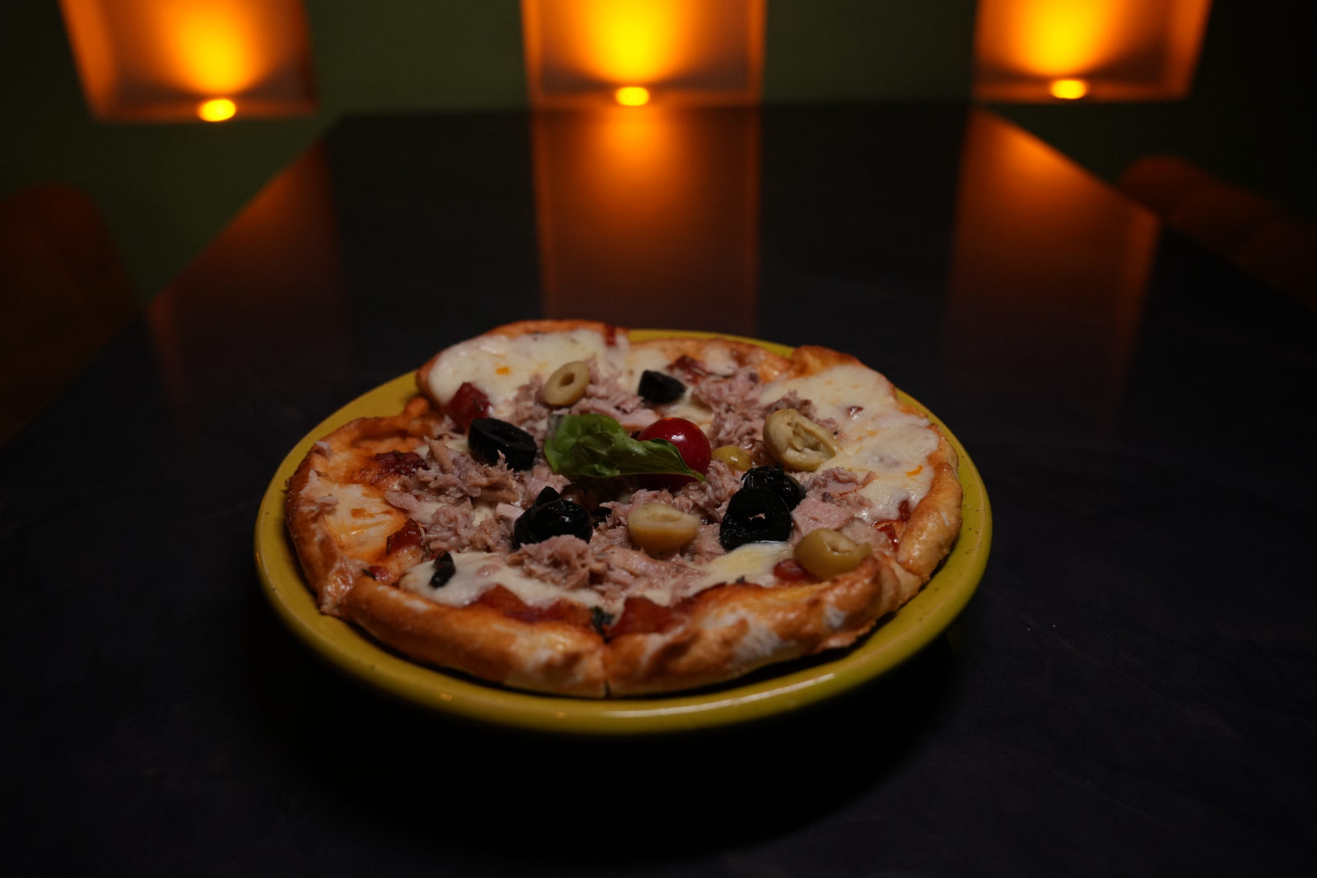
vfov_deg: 44.8
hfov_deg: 63.5
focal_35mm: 29
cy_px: 439
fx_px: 1065
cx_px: 658
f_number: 5
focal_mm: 29.1
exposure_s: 1/125
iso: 2000
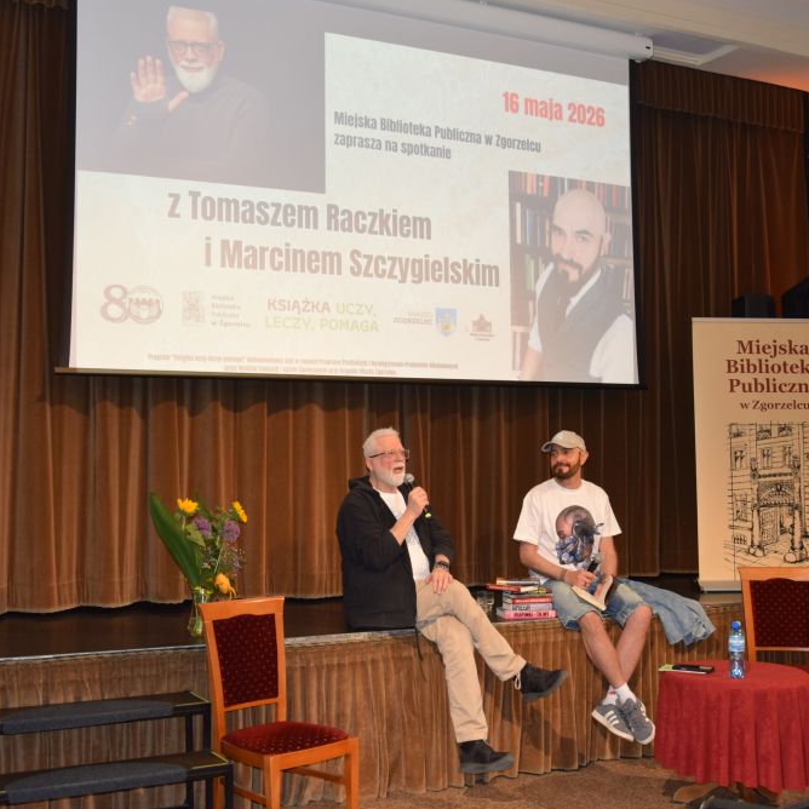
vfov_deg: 39.2
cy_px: 406
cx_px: 373
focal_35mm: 43
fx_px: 1137
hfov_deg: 39.1
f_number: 4.5
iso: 800
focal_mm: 22
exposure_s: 1/80
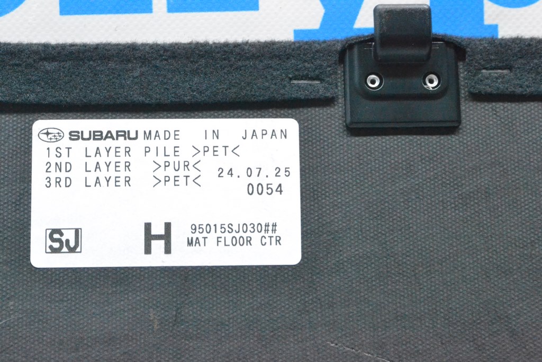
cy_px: 181
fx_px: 1242
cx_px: 271
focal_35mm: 82
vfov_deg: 16.6
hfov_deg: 24.6
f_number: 9
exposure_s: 1/160
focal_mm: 55
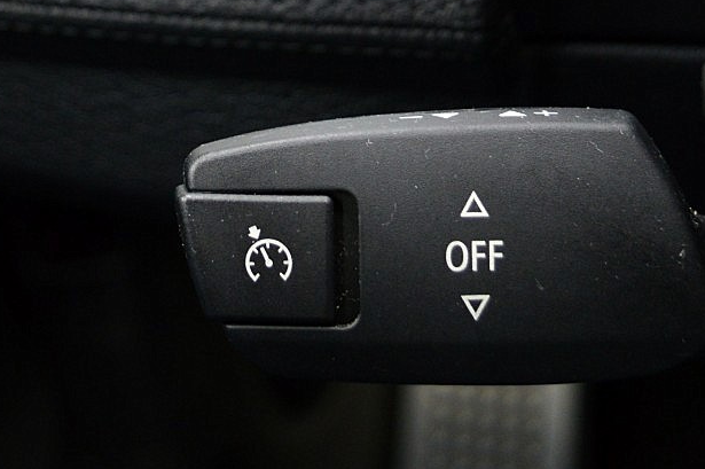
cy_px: -120
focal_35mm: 103
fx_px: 2015
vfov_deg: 12.9
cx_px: 256
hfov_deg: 19.8
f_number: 4.5
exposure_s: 1/60
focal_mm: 26
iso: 800
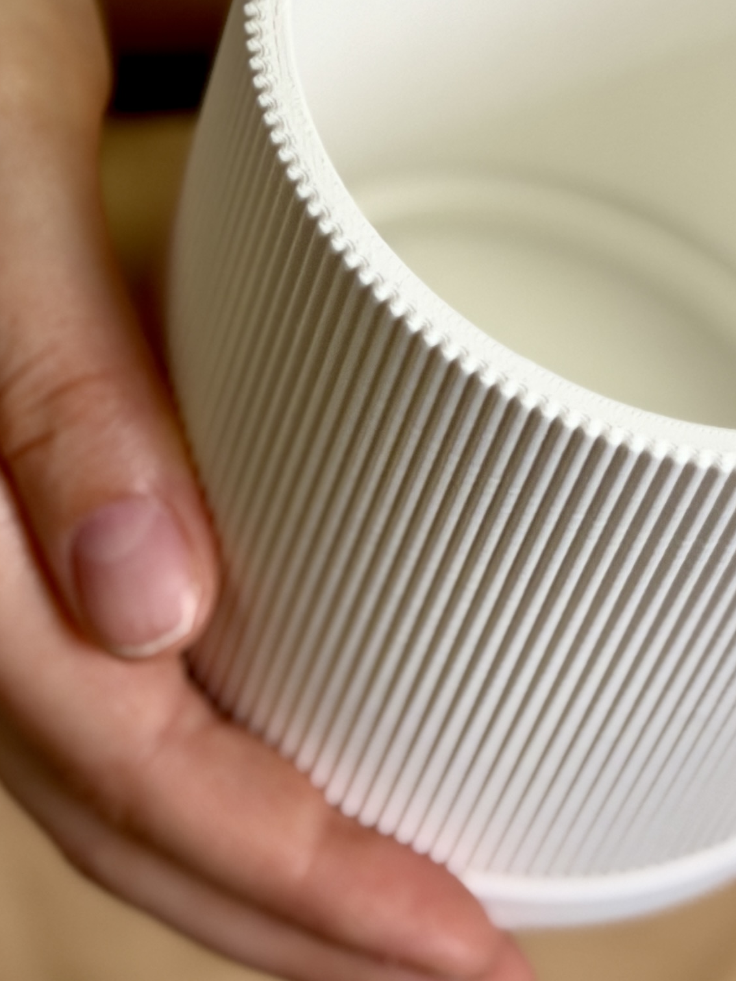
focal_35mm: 128
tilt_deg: -20.6
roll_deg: -4.4
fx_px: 3629
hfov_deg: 11.5
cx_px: 640
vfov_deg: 15.0
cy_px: -130
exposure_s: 1/272
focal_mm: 6.76
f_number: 1.78
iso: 64
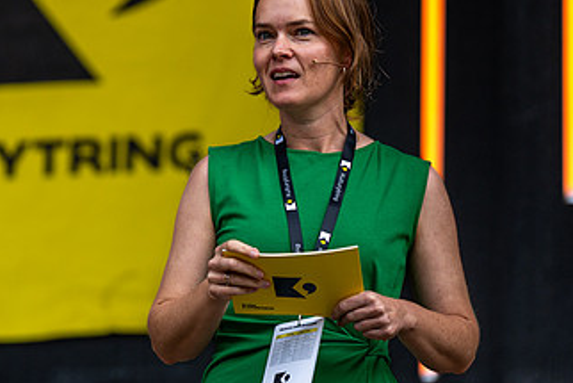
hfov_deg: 6.7
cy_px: 145
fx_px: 4872
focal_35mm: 306
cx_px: 226
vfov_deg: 4.5
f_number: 2.8
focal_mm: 170
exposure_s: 1/800
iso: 100
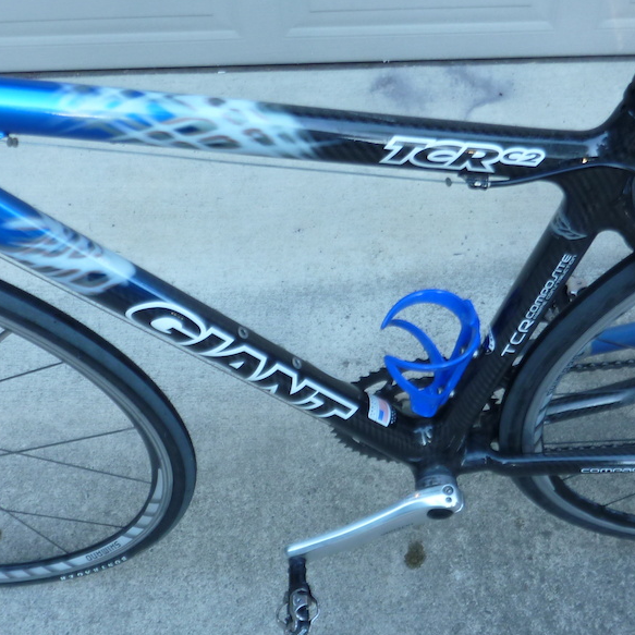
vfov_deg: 41.9
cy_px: 320
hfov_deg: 41.8
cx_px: 337
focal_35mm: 40
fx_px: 830
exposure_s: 1/30
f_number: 3.3
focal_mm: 4.1
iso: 125
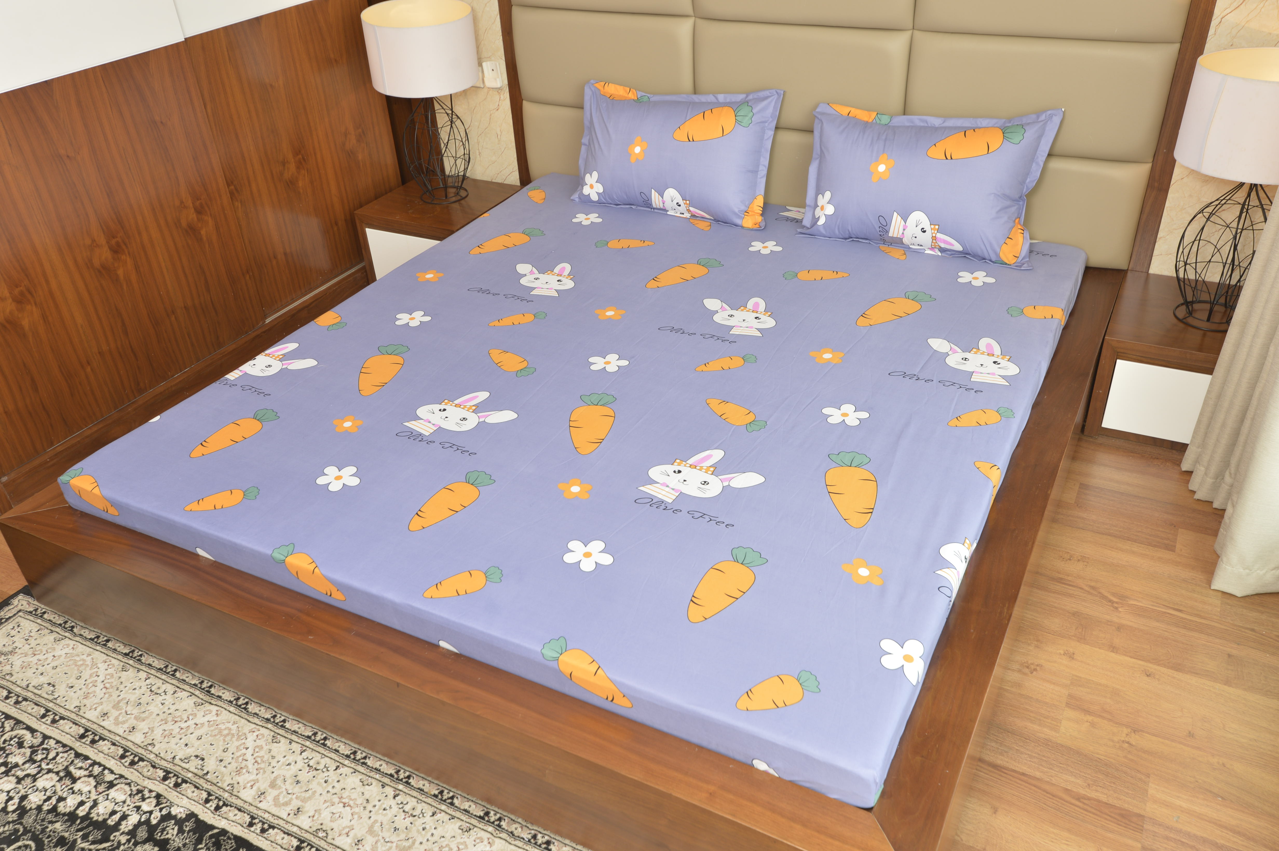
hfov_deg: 62.0
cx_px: 640
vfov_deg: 43.6
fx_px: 1065
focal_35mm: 30
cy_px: 426
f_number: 6.3
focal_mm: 30
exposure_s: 1/80
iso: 250
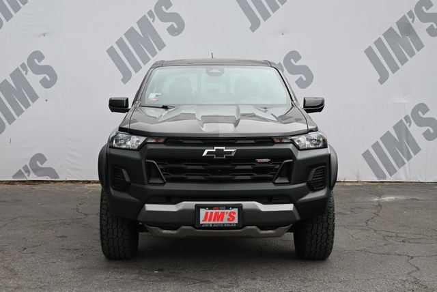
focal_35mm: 56
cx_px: 218
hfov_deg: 35.9
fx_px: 674
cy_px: 146
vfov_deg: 24.5
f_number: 5.3
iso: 220
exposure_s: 1/250
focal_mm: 37
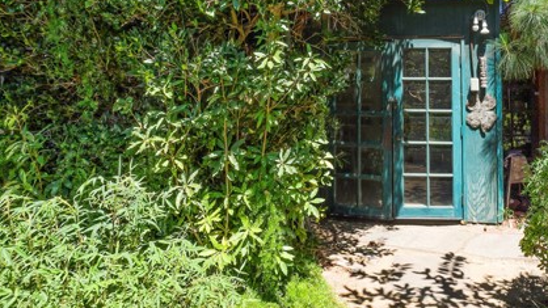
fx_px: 436
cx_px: 395
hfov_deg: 61.5
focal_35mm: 30
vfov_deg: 38.0
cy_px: 77
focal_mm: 9
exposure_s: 1/60
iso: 200
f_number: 14
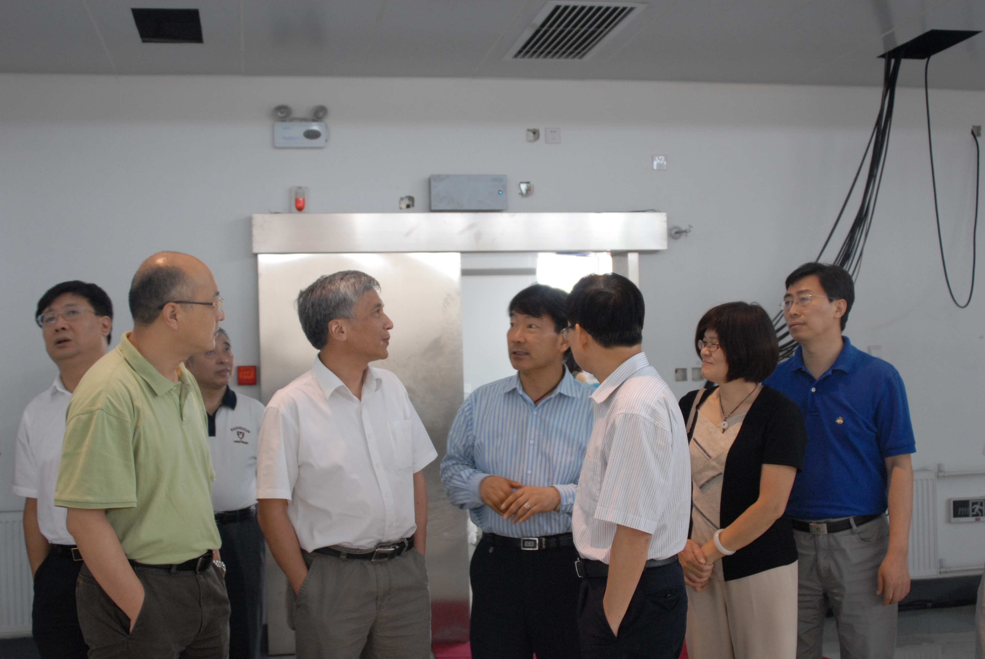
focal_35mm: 48
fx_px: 1315
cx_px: 492
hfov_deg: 41.1
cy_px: 330
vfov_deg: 28.2
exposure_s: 1/30
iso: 640
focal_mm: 32
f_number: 3.5
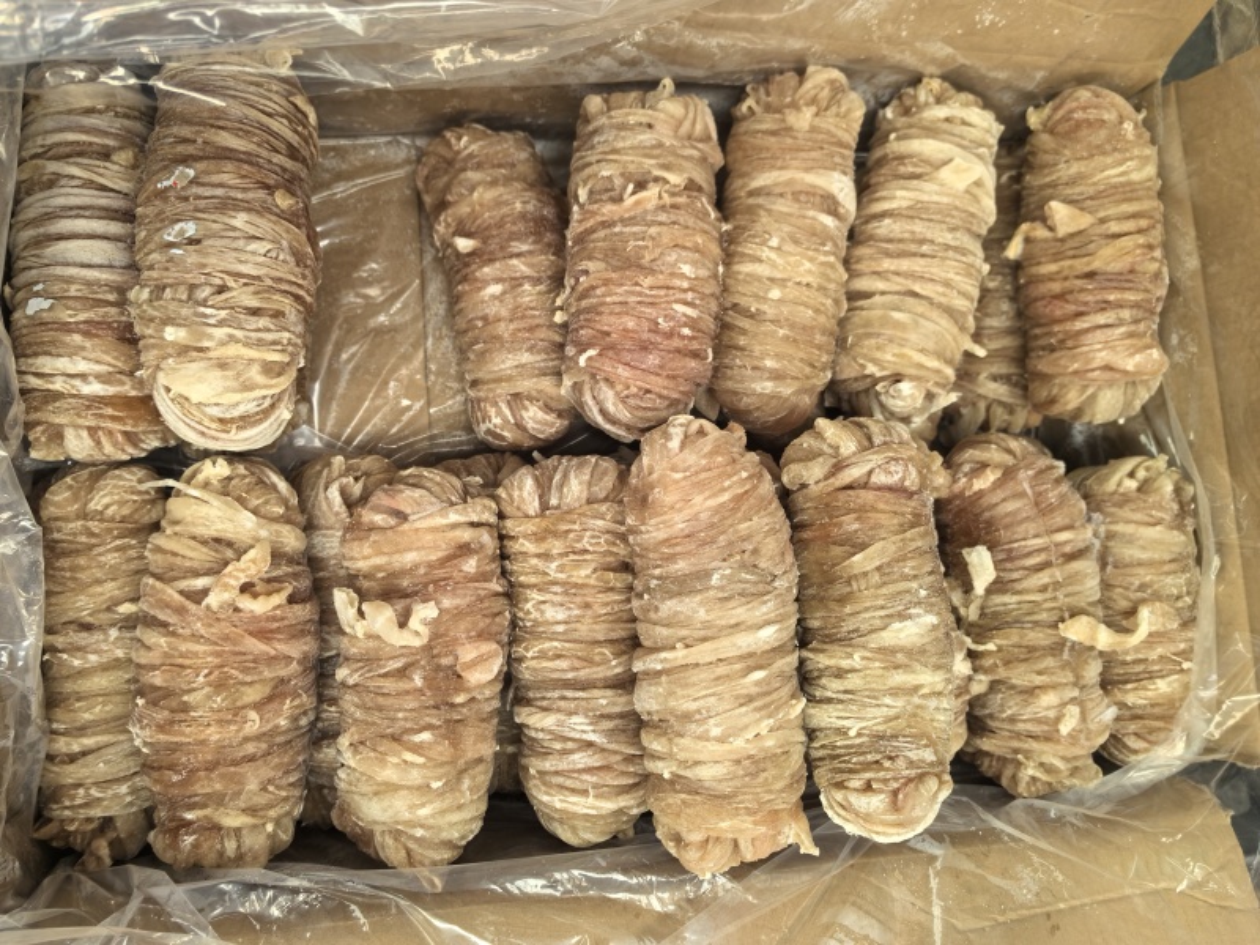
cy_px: 472
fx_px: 983
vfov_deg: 51.4
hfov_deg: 65.3
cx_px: 630
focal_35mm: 27
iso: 50
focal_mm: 5.75
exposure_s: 1/145
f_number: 2
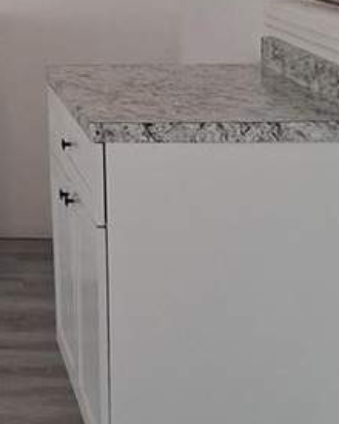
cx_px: -205
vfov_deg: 18.0
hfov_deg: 13.9
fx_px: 1279
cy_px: -59
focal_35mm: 102
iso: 250
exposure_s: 1/120
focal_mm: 4
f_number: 1.8
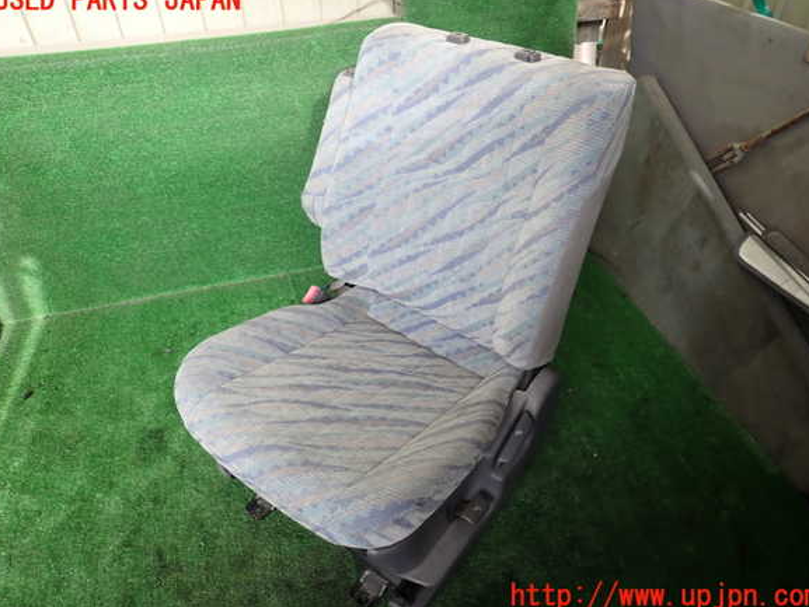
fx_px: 608
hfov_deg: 67.3
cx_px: 407
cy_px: 299
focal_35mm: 26
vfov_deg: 53.1
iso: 100
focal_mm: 4.5
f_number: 2
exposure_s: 1/200
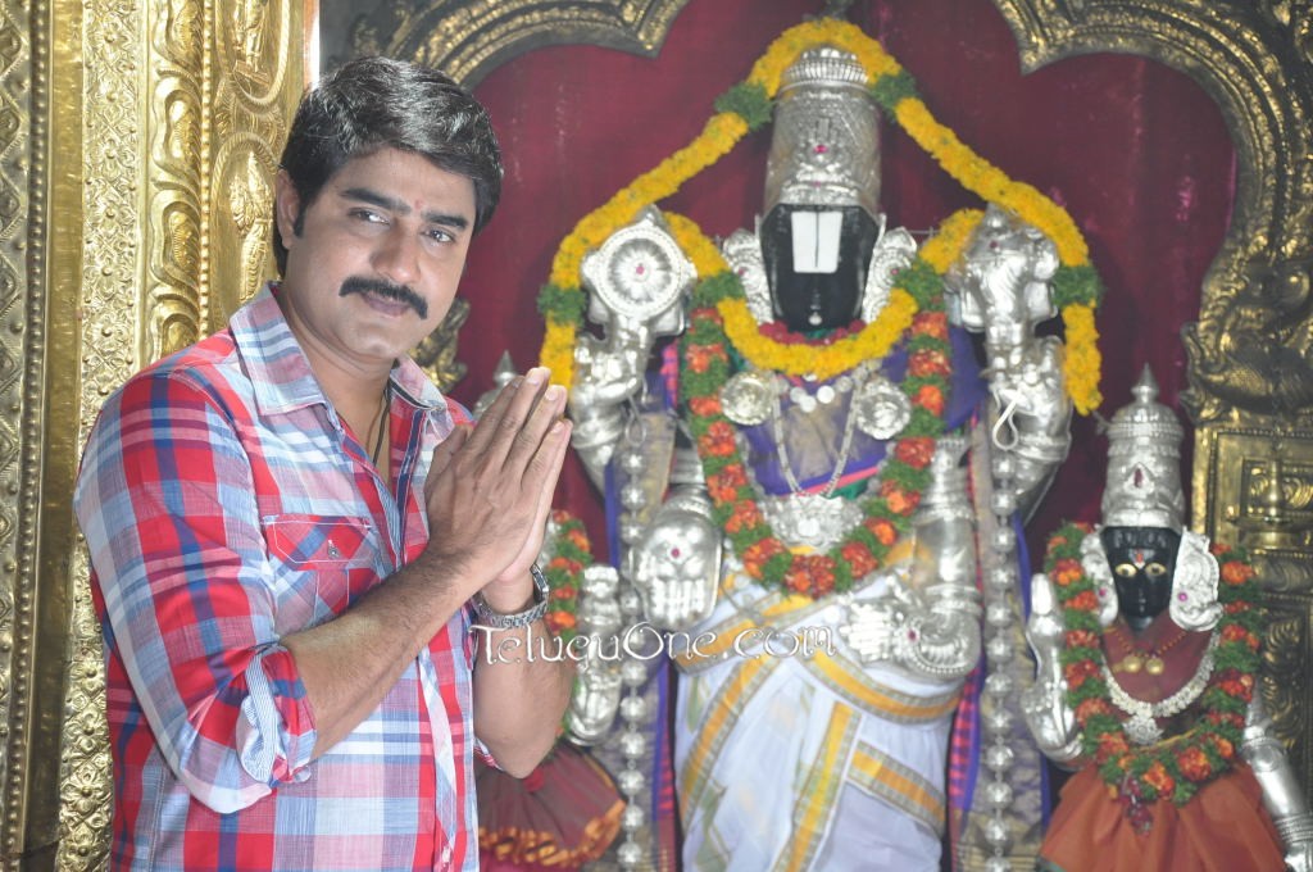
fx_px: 2459
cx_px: 656
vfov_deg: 20.1
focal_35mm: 68
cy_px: 436
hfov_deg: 29.9
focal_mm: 45
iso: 800
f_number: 5.6
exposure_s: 1/80
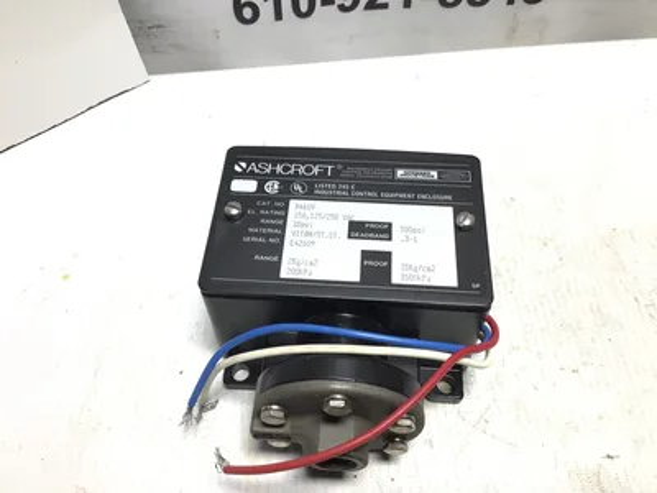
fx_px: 588
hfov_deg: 58.4
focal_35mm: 31
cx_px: 328
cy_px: 246
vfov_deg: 45.4
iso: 40
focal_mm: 3.3
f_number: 2.4
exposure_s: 1/120
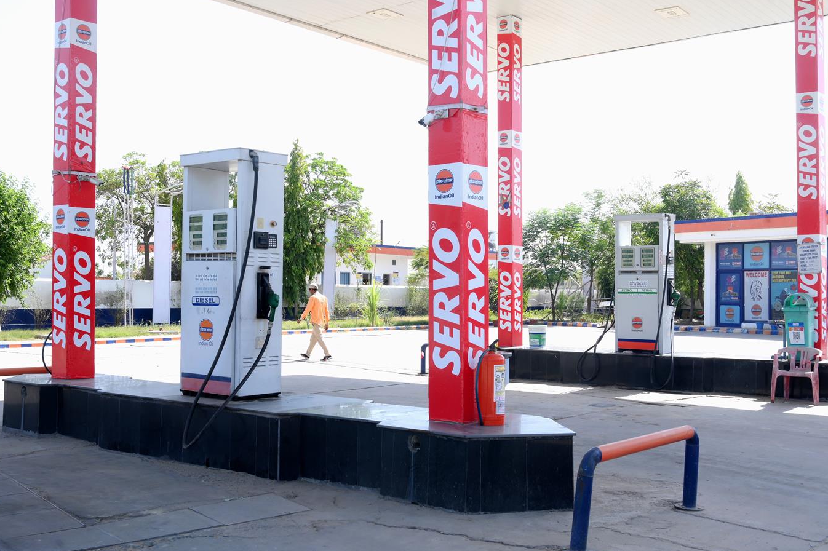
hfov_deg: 46.8
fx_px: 956
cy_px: 268
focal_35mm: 42
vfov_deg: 32.1
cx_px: 442
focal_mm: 34.5
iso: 200
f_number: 10
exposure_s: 1/125
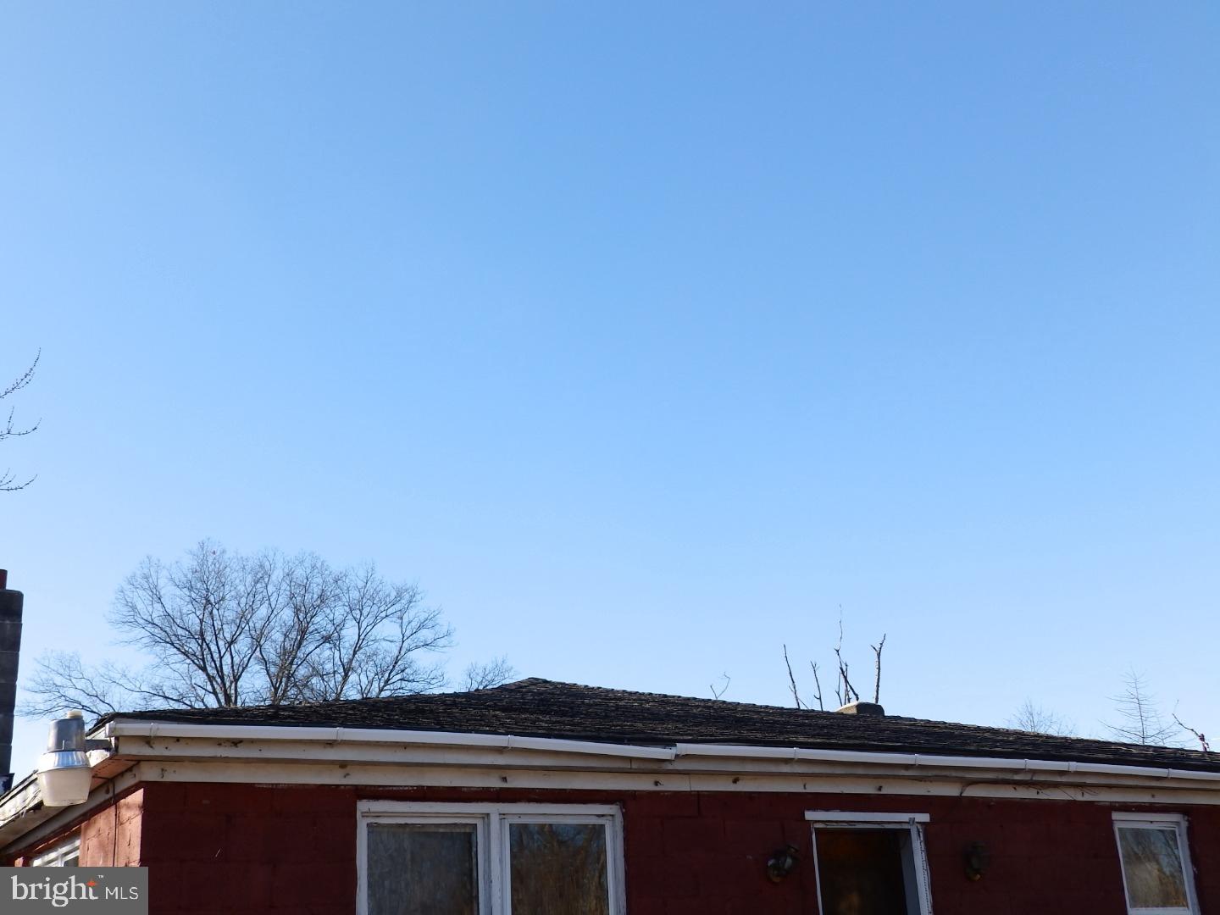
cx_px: 610
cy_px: 458
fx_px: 1339
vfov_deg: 37.7
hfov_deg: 49.0
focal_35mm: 38
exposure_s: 1/320
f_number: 4.5
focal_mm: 6.8
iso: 80
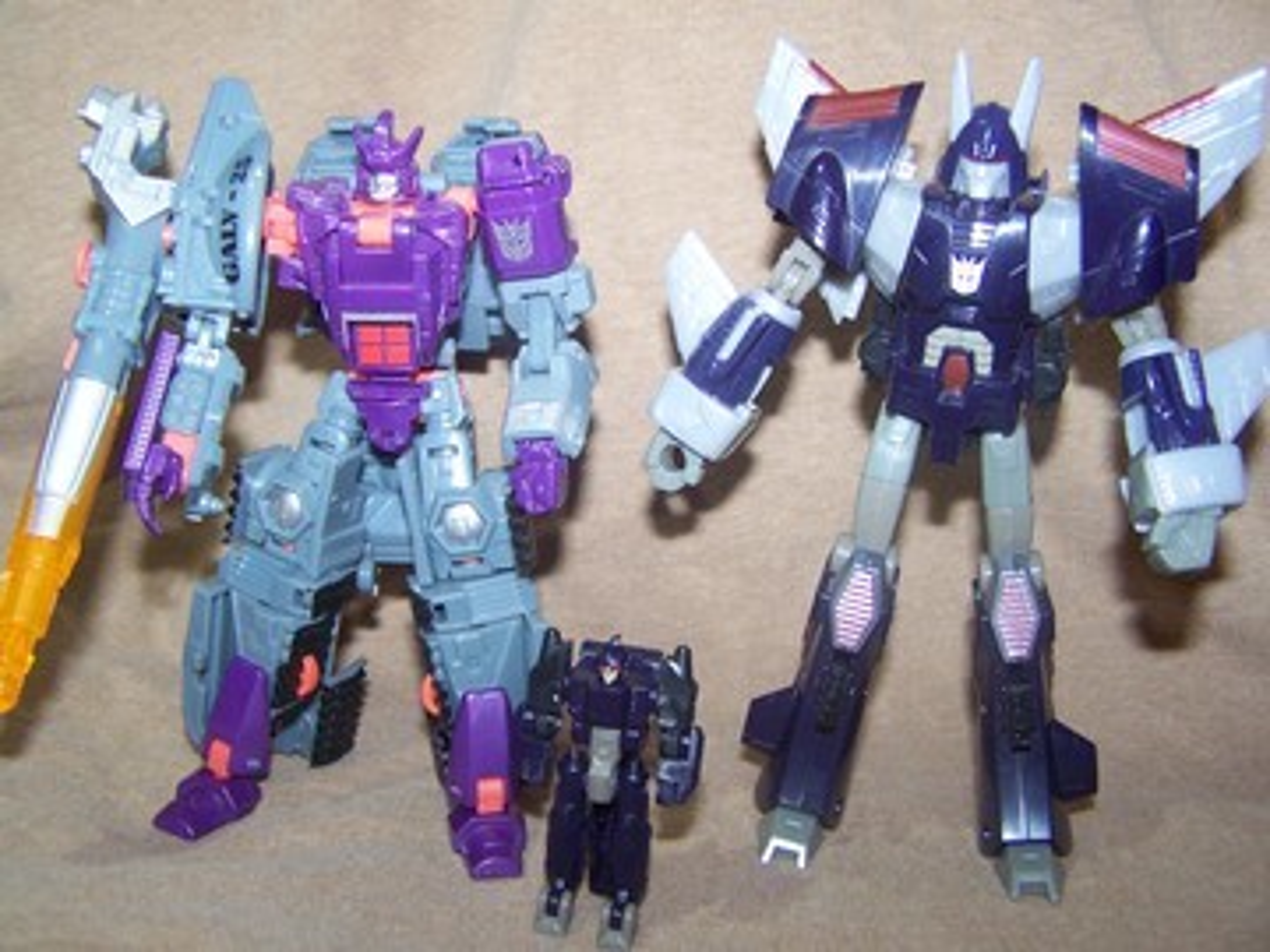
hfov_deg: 49.0
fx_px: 1394
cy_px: 476
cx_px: 635
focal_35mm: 38
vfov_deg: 37.7
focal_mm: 6.3
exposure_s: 1/60
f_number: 2.8
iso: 80
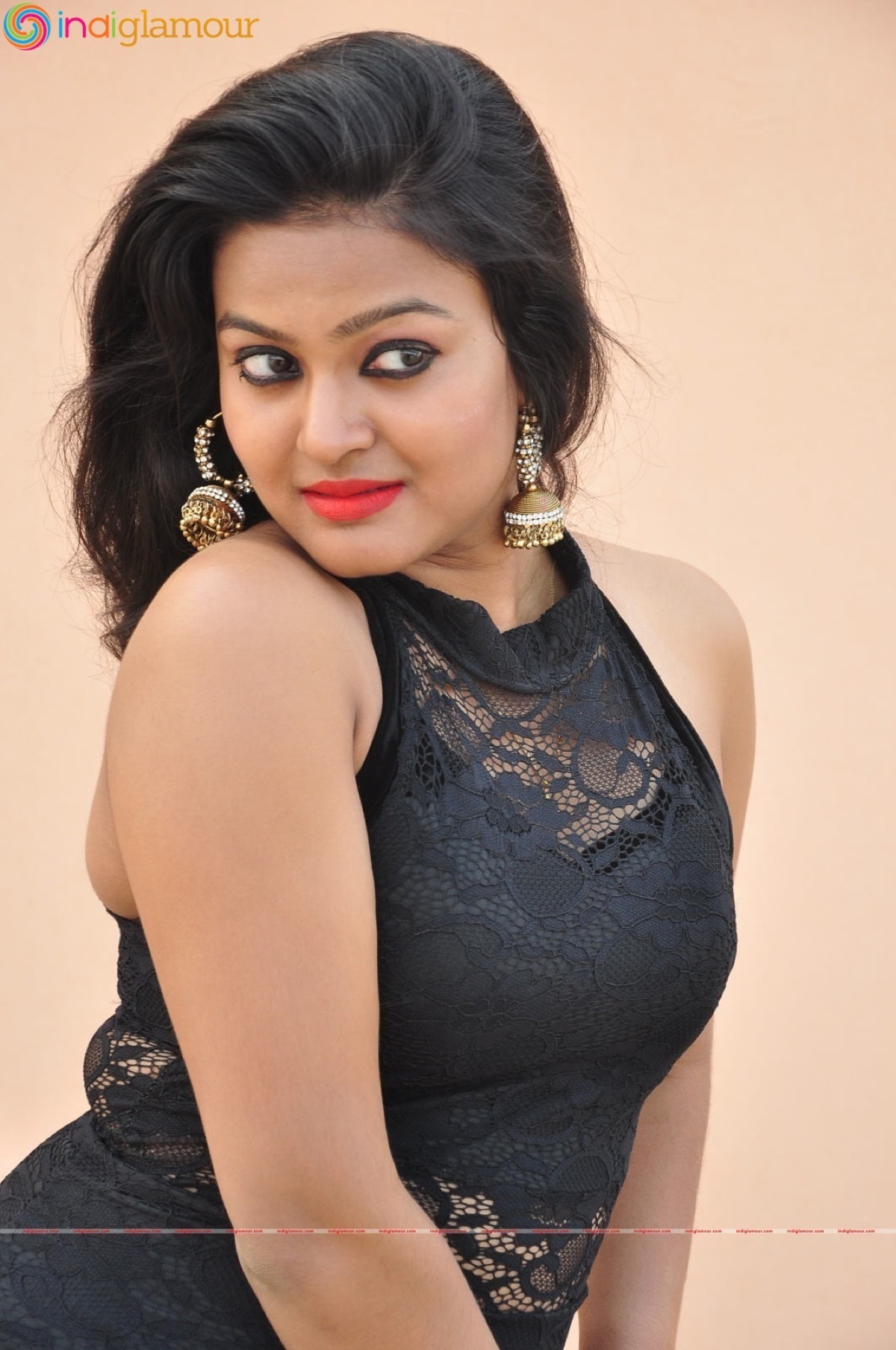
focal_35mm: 99
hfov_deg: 13.8
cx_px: 448
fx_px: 3707
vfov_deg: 20.6
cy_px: 675
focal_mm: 66
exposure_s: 1/125
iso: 400
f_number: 6.3
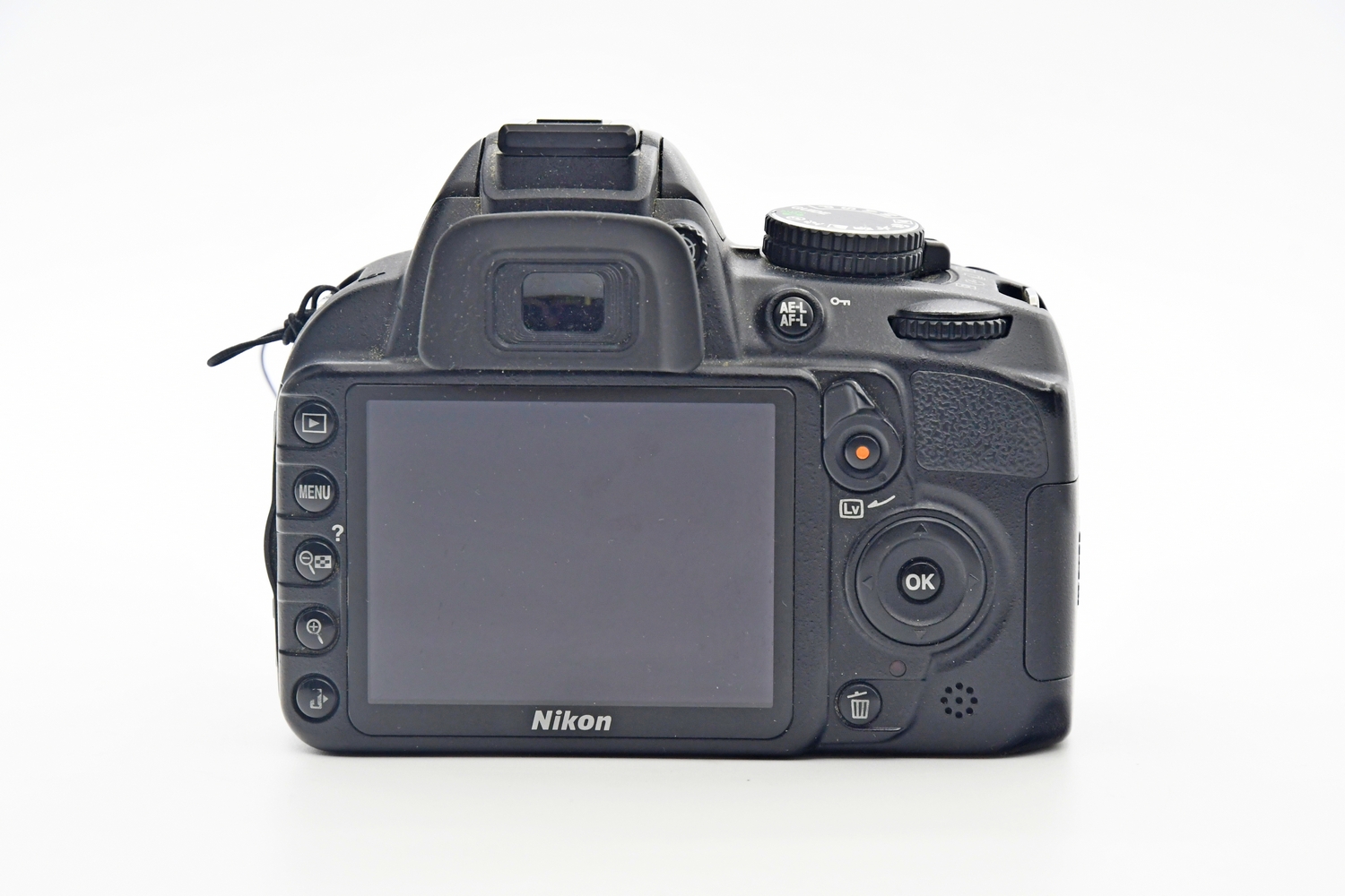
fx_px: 4184
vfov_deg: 12.2
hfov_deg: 18.3
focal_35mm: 112
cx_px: 672
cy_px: 448
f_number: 8
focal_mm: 75
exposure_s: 1/125
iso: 1250
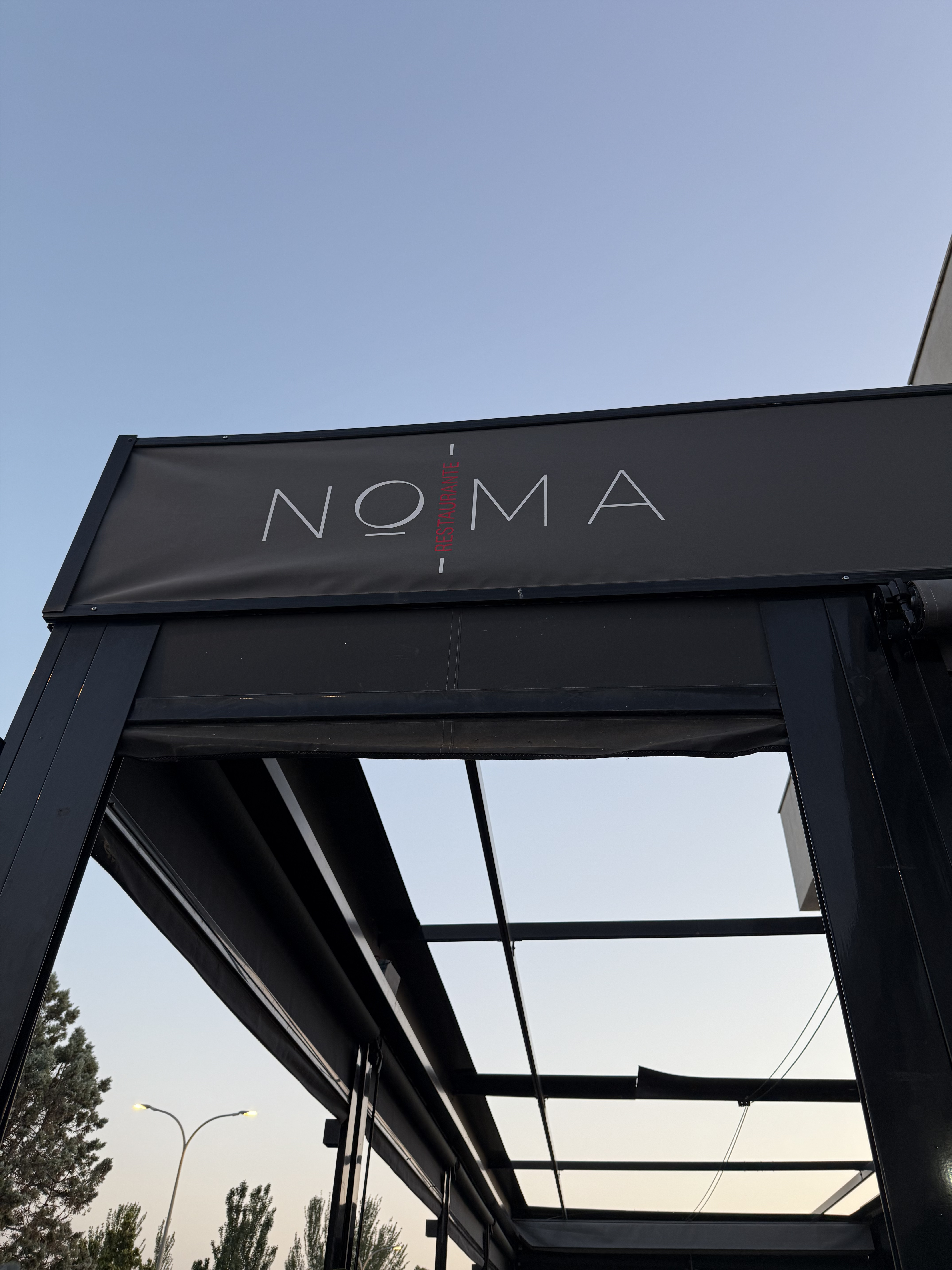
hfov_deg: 56.8
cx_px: 476
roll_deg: -3.0
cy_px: 635
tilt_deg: +40.1
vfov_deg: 71.6
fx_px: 880
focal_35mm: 24
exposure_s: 1/100
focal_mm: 6.76
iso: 125
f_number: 1.78
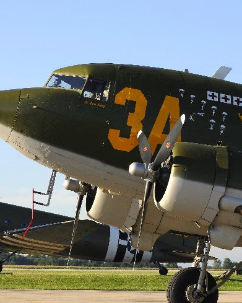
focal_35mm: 161
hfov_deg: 9.6
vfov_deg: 12.0
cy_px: 163
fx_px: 1442
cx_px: 106
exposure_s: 1/250
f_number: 8
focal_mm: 70
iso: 200
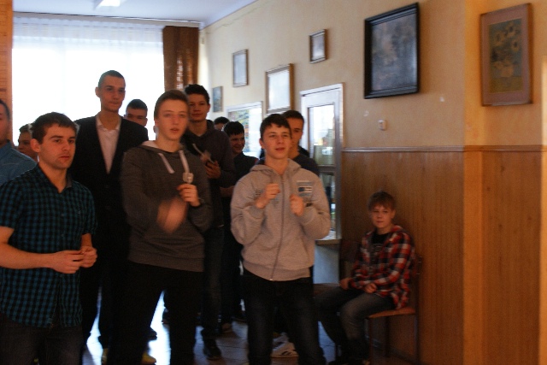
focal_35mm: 52
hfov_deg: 37.8
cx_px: 274
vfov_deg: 25.8
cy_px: 182
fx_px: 798
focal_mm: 35
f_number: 5.6
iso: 400
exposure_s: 1/15
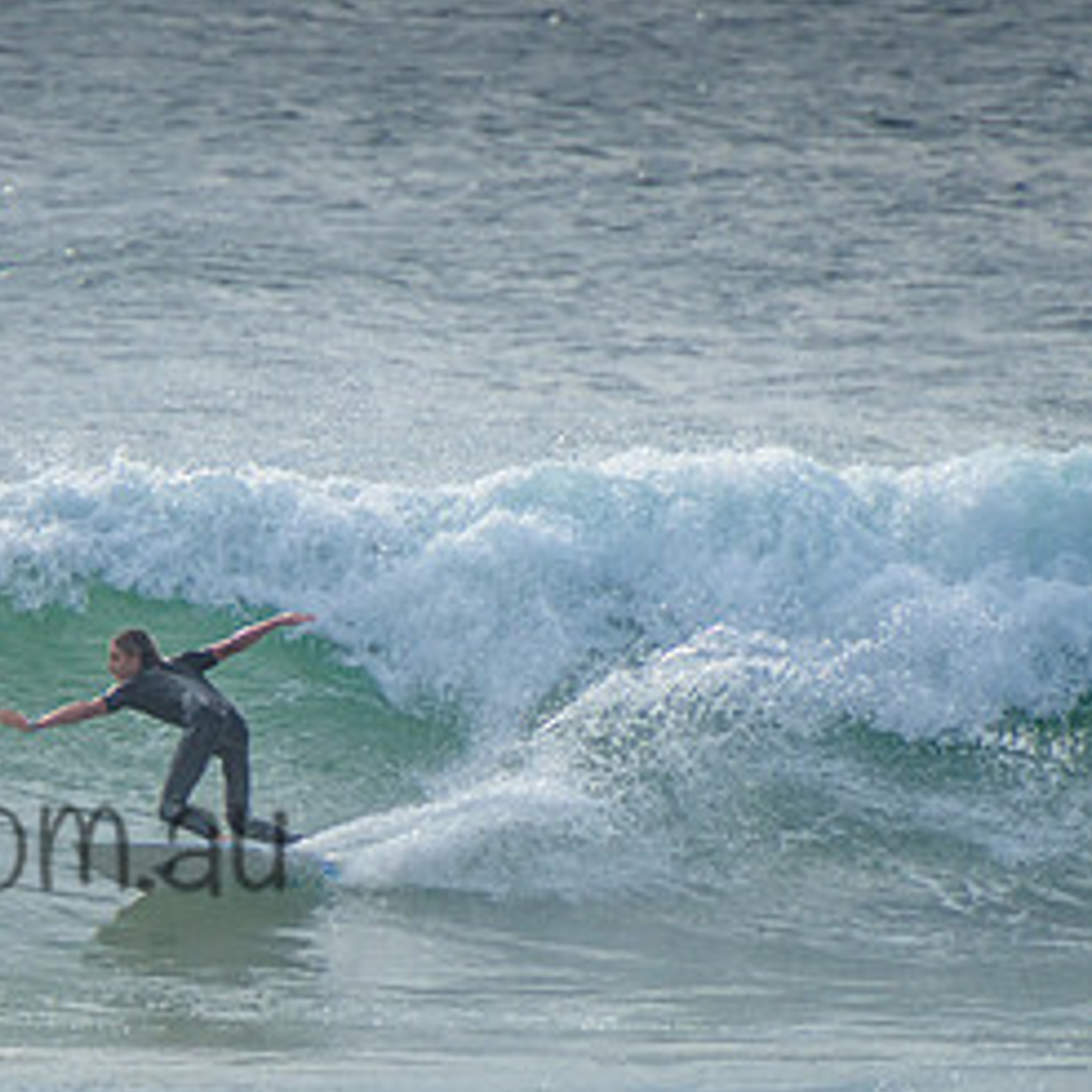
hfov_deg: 1.8
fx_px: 35119
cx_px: 63
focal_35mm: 984
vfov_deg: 1.8
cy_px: 731
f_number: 5.6
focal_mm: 400
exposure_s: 1/2000
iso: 160
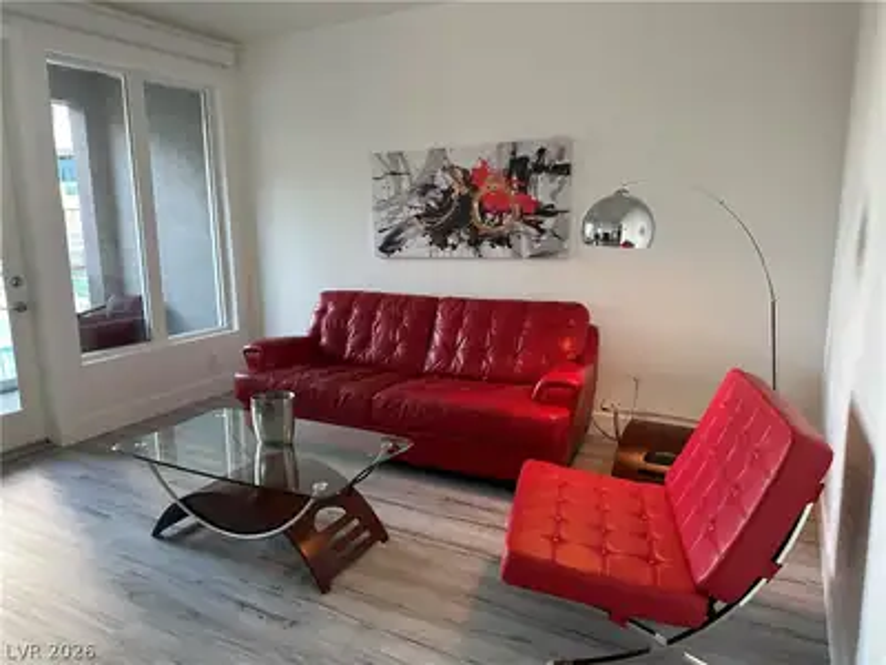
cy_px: 332
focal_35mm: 24
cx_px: 443
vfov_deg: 56.8
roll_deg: +1.0
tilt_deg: -10.0
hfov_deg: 71.6
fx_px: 614
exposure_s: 1/60
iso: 160
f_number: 1.78
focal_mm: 6.86
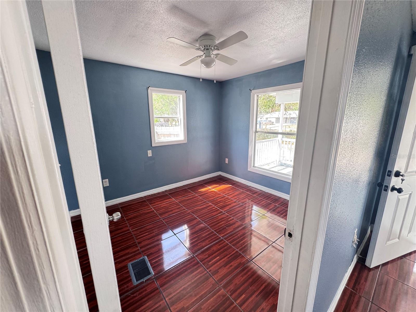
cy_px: 156
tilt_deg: -12.1
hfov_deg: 102.1
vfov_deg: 85.7
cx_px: 208
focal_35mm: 14
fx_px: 168
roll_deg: +0.8
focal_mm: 2.22
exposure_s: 1/99
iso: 200
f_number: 2.2
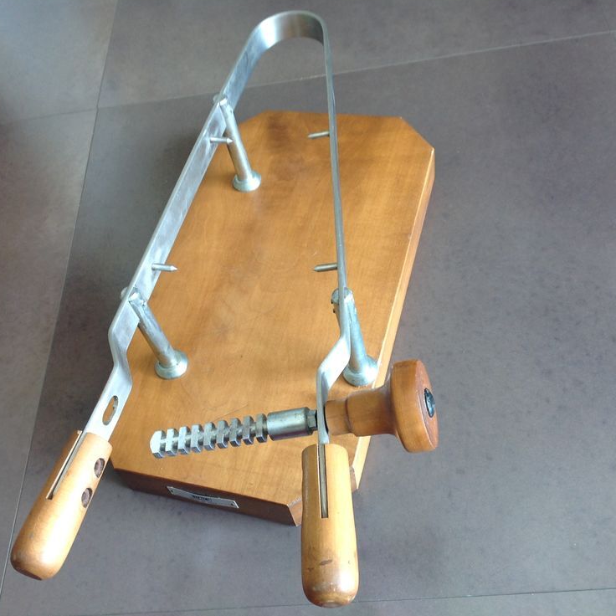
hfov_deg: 40.0
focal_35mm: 42
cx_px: 278
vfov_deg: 40.0
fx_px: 846
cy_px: 305
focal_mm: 4.28
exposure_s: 1/20
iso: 50
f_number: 2.4
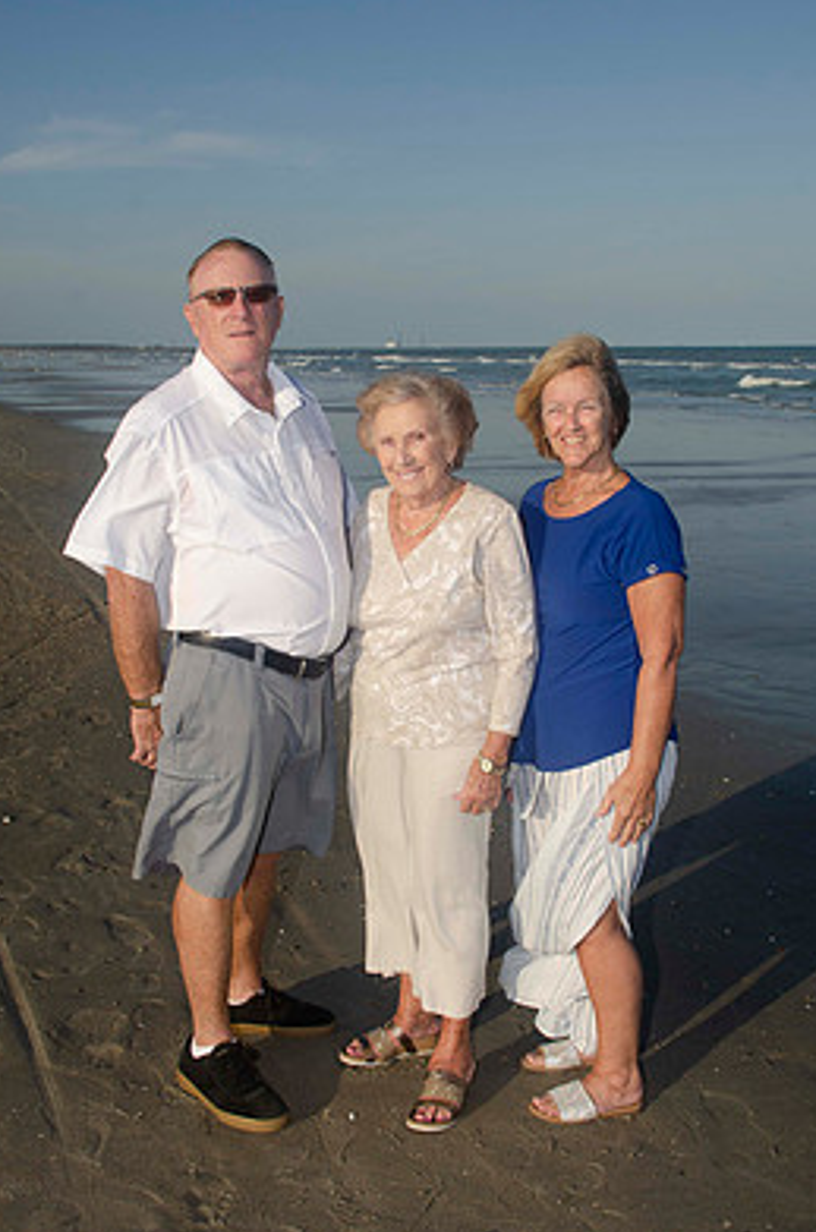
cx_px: 422
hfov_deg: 34.9
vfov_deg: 50.7
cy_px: 577
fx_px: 1298
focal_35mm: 38
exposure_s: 1/250
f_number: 10
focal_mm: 22
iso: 100
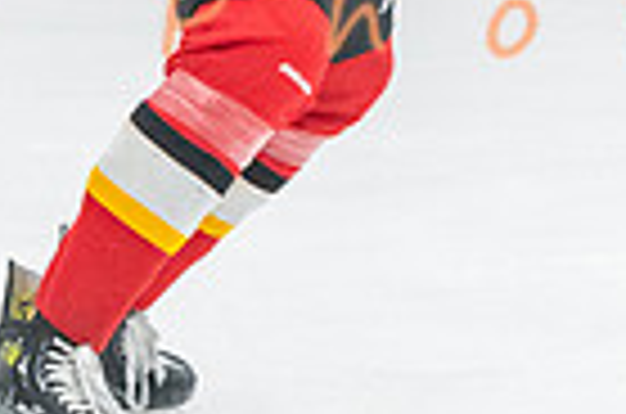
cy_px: -132
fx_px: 11936
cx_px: 515
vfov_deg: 2.0
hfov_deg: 3.0
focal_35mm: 688
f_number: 2.8
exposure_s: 1/800
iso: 3200
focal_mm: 105
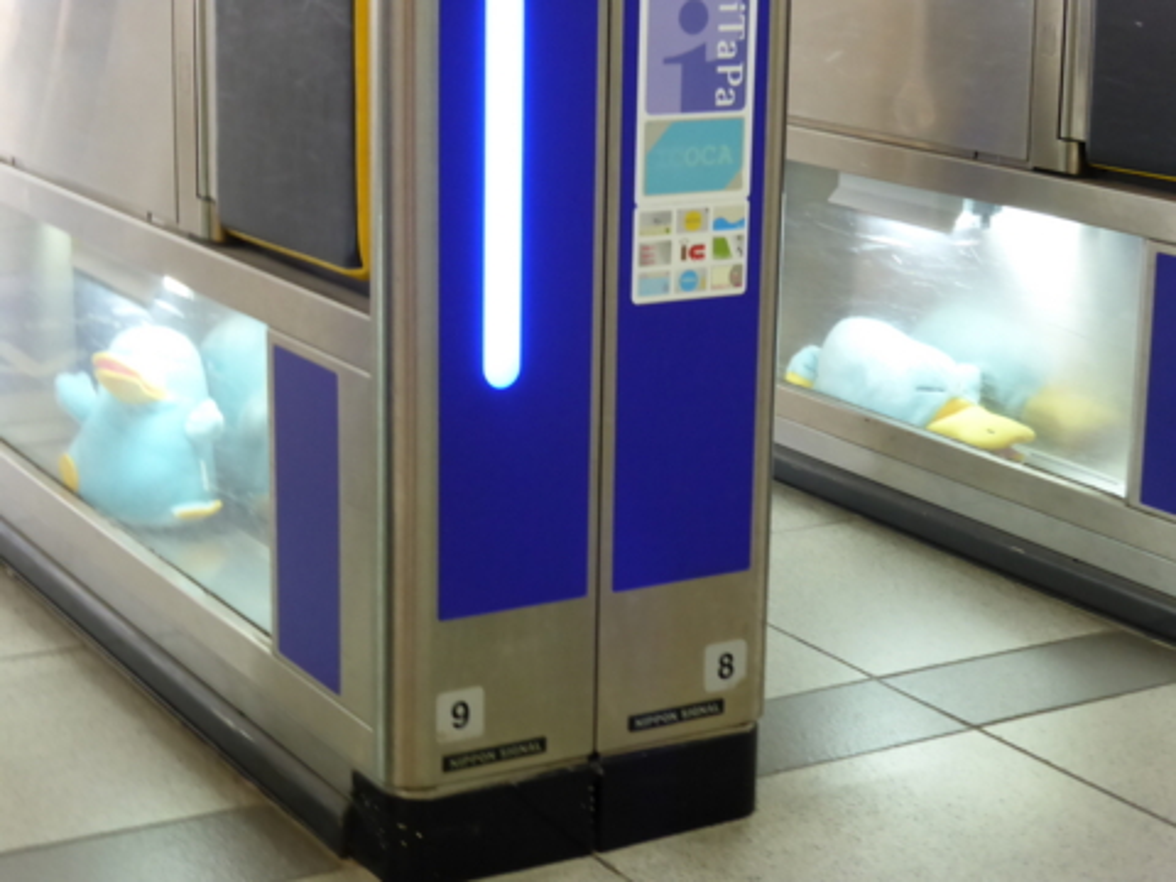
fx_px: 2378
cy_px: 441
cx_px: 588
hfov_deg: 27.8
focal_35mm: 70
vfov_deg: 21.0
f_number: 5
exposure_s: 1/8
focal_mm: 12.5
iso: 400
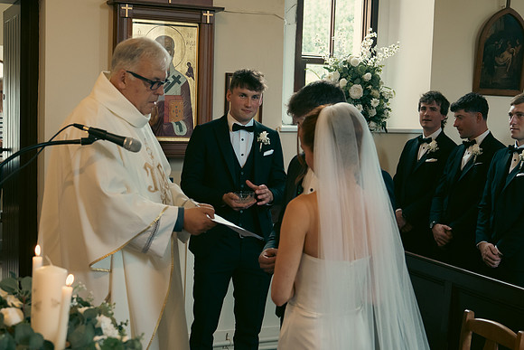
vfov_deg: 23.8
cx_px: 262
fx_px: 830
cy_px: 175
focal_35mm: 57
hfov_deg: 35.0
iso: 1250
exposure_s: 1/200
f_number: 3.5
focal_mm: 38
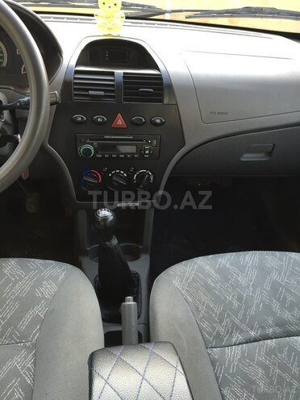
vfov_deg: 61.7
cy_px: 200
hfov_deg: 48.2
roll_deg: -2.3
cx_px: 150
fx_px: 335
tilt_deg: -25.7
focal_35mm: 29
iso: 32
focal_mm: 4.15
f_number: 2.2
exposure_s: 1/33
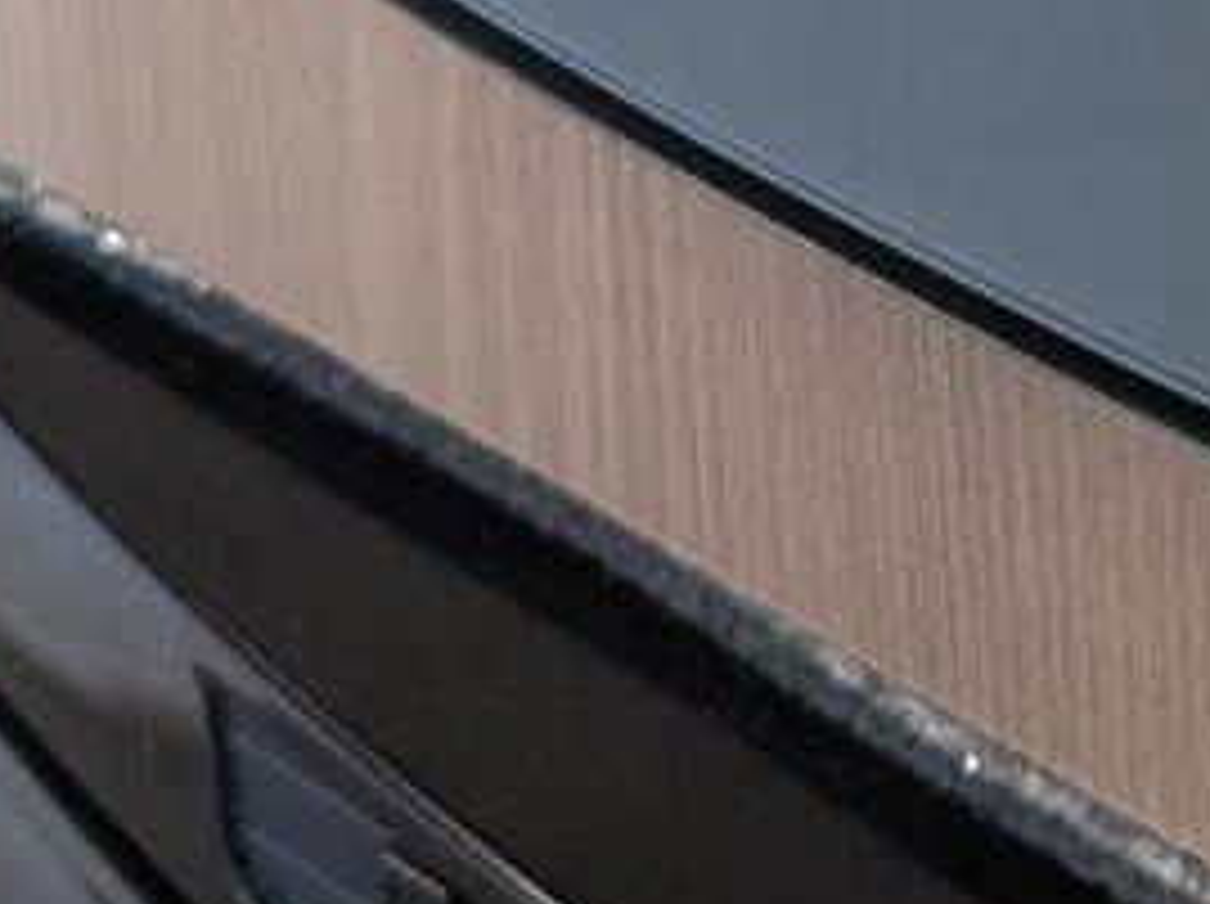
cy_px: -1120
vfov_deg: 7.6
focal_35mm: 183
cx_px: 1741
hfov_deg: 10.5
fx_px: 6388
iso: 24
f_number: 1.68
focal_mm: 6.9
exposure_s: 1/23.8
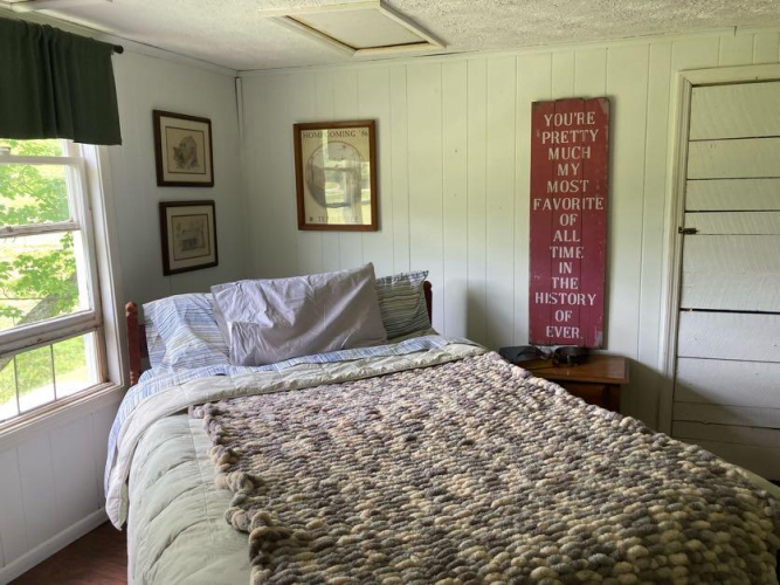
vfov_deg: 49.7
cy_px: 292
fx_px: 631
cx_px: 390
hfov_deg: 63.5
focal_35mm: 28
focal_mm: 3.99
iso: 80
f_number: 1.8
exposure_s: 1/94
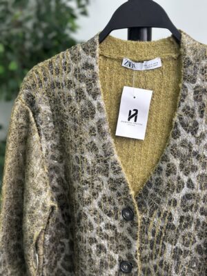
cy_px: 138
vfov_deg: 39.7
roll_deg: -0.7
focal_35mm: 48
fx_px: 383
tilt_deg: -11.9
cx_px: 104
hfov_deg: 30.3
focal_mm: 6.86
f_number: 1.78
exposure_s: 1/50
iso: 125
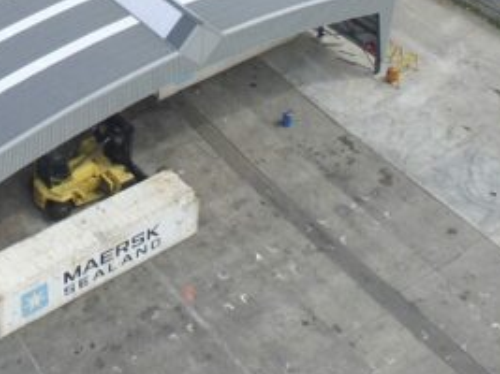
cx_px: 39
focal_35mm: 45
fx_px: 650
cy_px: -21
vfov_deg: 29.5
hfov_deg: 38.8
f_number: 2.8
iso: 100
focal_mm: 3.61
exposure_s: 1/561
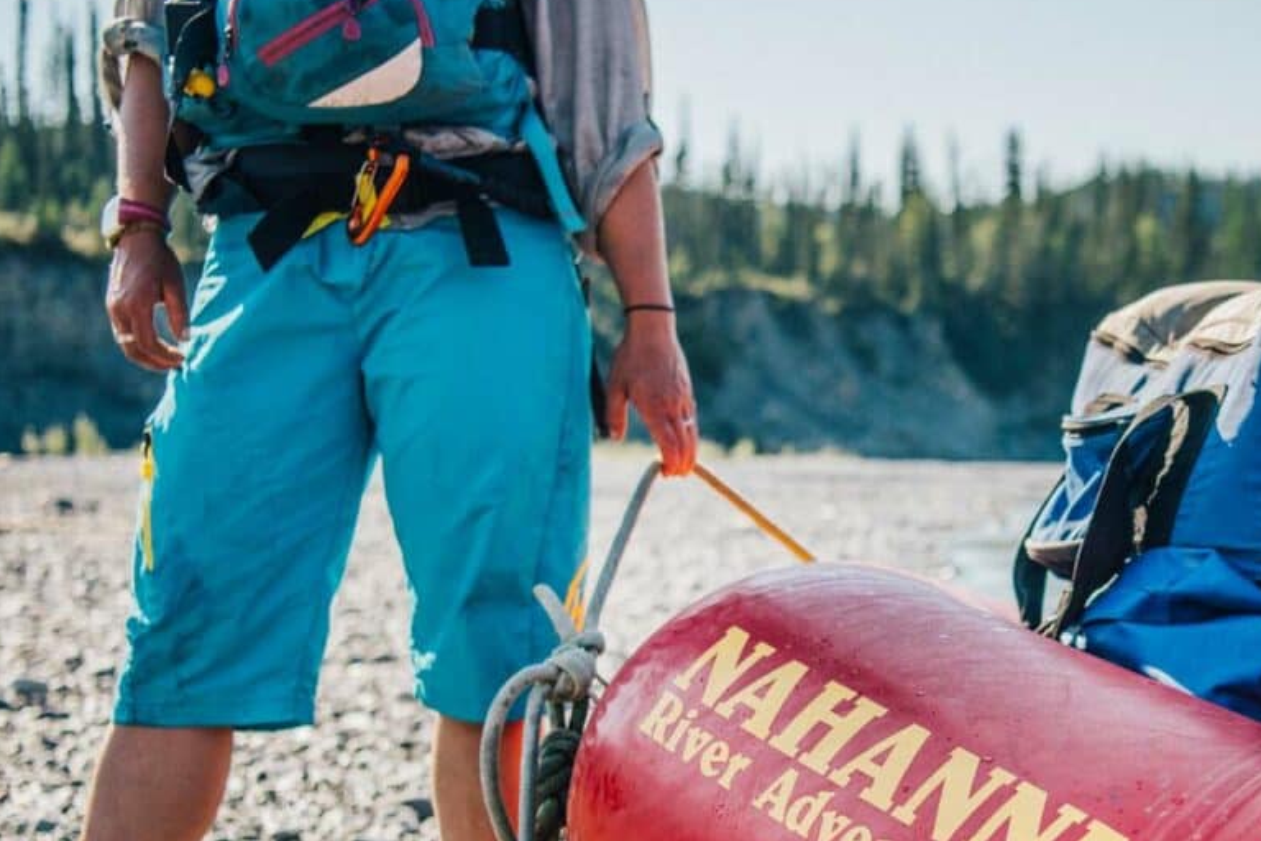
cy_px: 685
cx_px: 992
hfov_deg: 29.1
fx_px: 2382
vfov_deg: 19.8
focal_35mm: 68
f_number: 2.8
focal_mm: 34
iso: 200
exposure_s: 1/2500
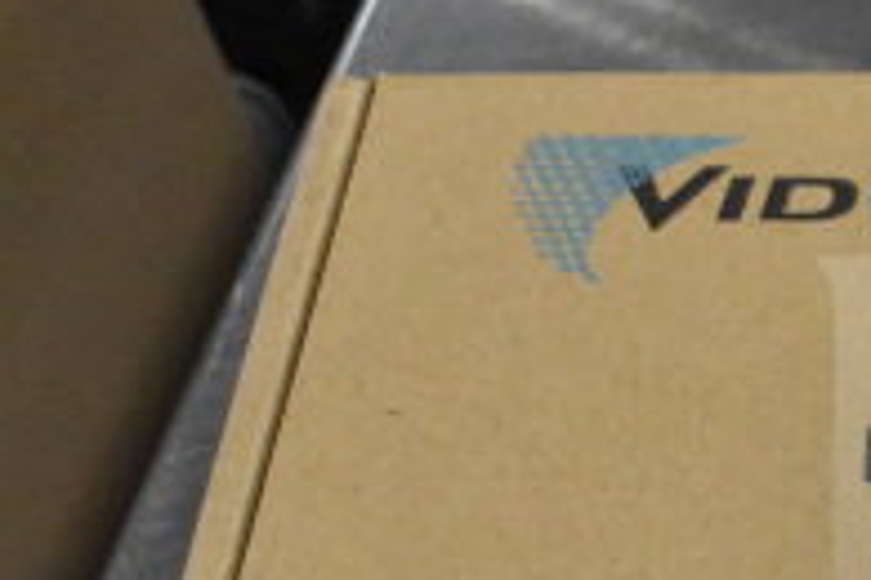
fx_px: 2492
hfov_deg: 18.1
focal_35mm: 103
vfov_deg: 13.1
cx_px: 1215
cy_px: 609
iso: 6400
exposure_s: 1/400
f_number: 10
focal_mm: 22
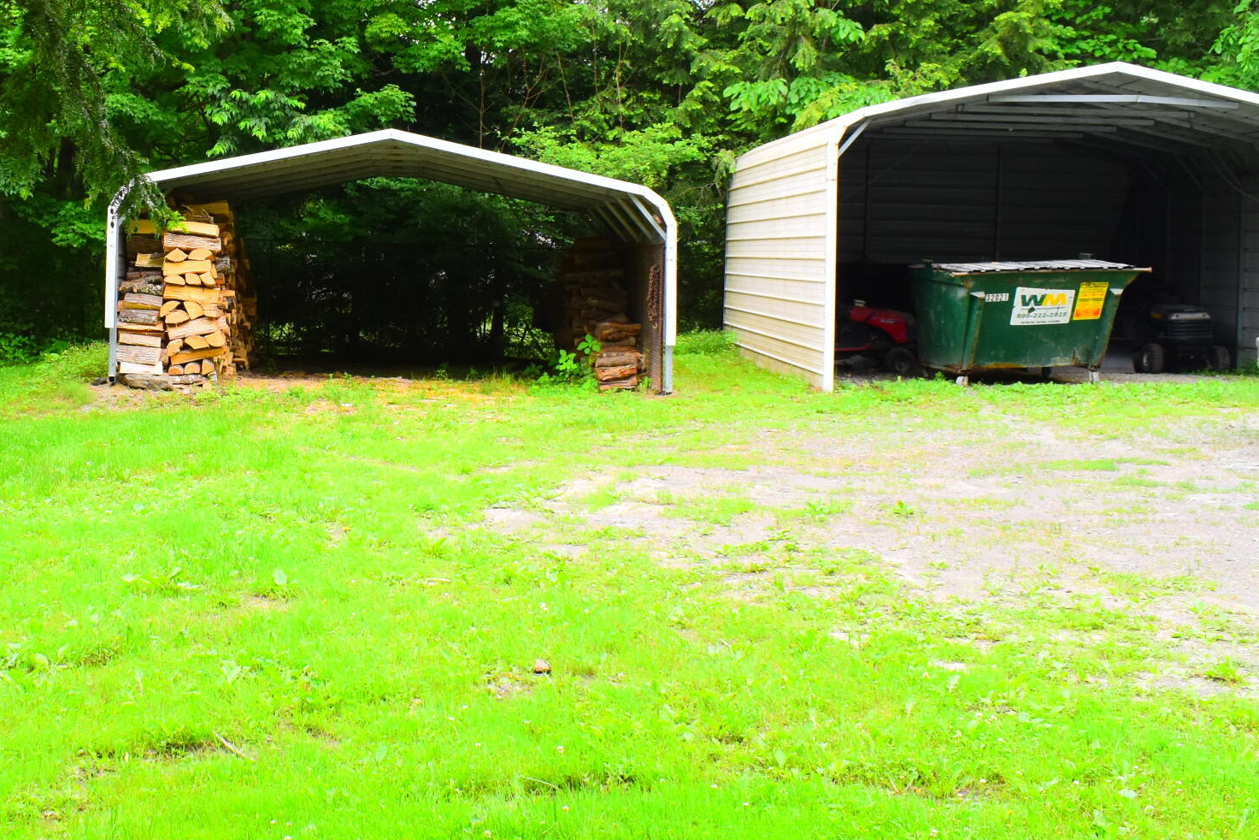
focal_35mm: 55
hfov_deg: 35.1
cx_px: 253
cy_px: 286
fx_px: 1923
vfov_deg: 24.5
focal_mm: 18
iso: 400
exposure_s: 1/200
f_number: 7.1
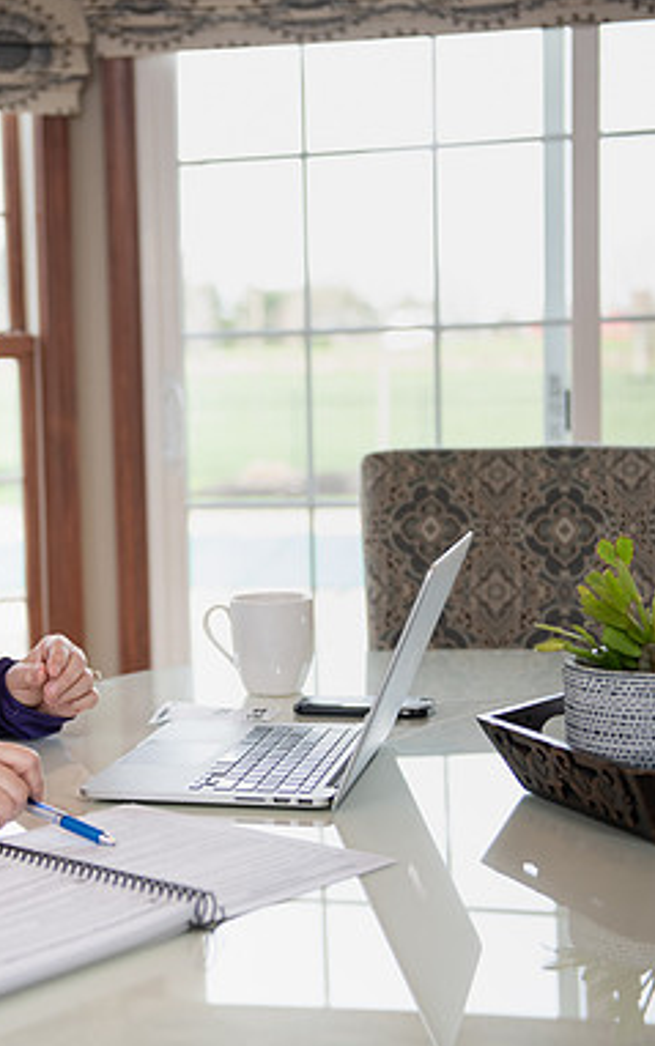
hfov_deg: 19.7
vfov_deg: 31.5
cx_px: 99
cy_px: 524
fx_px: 1855
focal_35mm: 65
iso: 320
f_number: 2.8
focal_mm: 42
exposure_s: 1/250
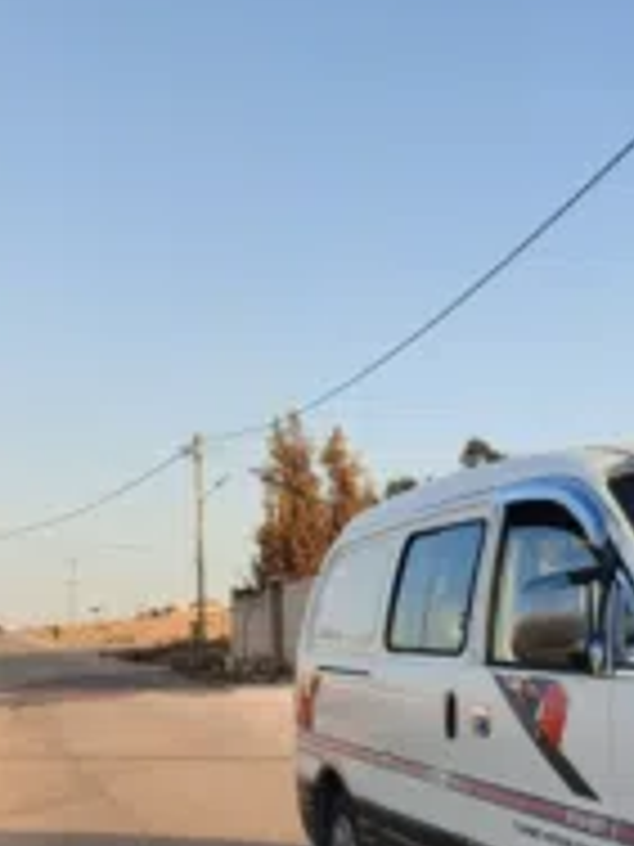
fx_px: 1197
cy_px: 504
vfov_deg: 38.8
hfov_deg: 28.0
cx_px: 630
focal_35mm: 49
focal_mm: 5.89
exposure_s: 1/37
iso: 50
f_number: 1.8
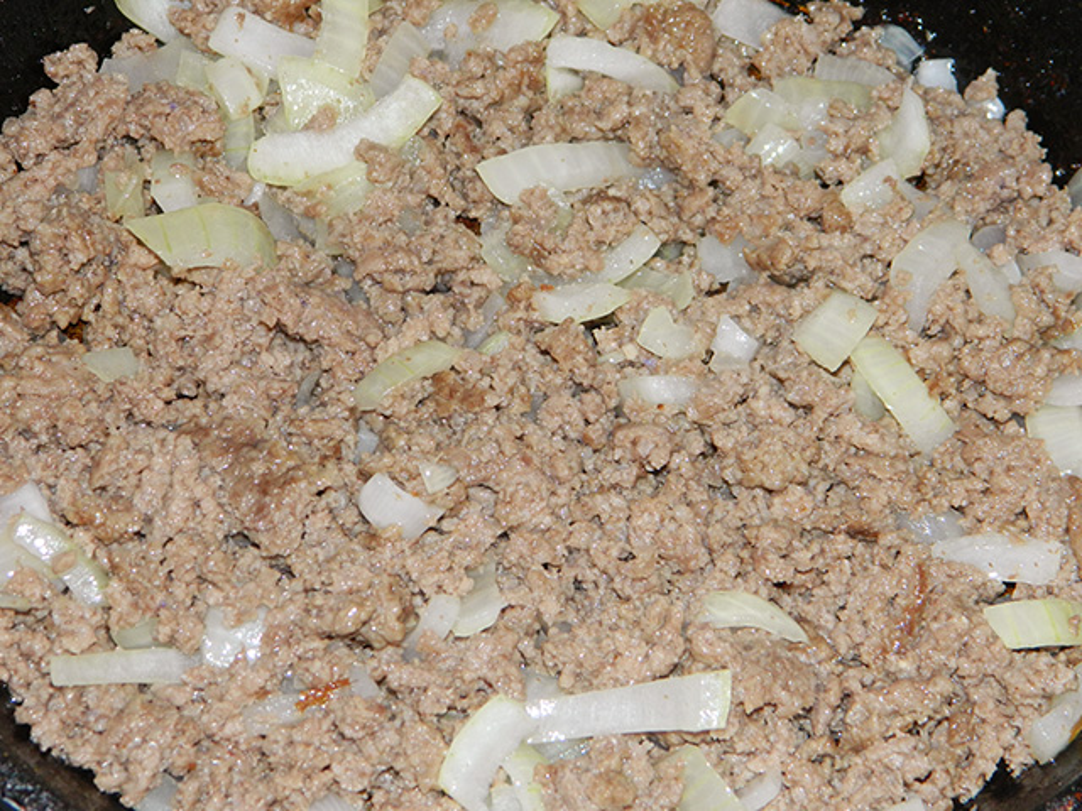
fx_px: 4032
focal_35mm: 129
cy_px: 406
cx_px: 541
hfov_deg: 15.3
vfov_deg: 11.5
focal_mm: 23.2
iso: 200
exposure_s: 1/30
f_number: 4.7
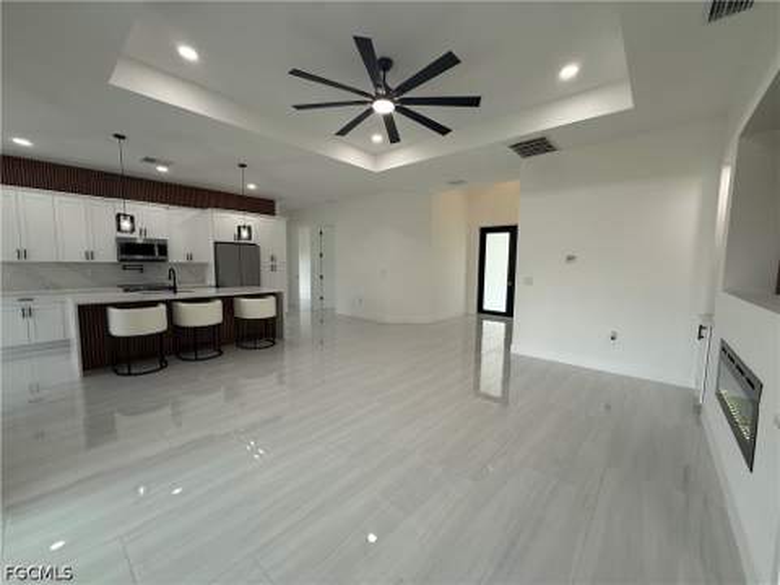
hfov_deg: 102.1
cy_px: 292
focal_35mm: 14
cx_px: 390
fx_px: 315
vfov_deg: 85.7
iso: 80
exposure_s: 1/120
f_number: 2.2
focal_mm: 2.22
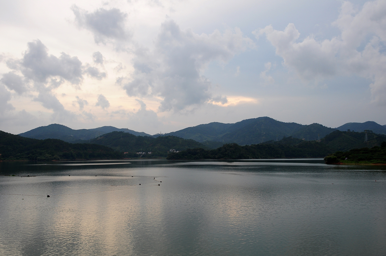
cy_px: 128
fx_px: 418
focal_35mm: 39
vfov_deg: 34.1
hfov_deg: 49.6
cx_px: 193
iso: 200
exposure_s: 1/80
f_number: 11
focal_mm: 26
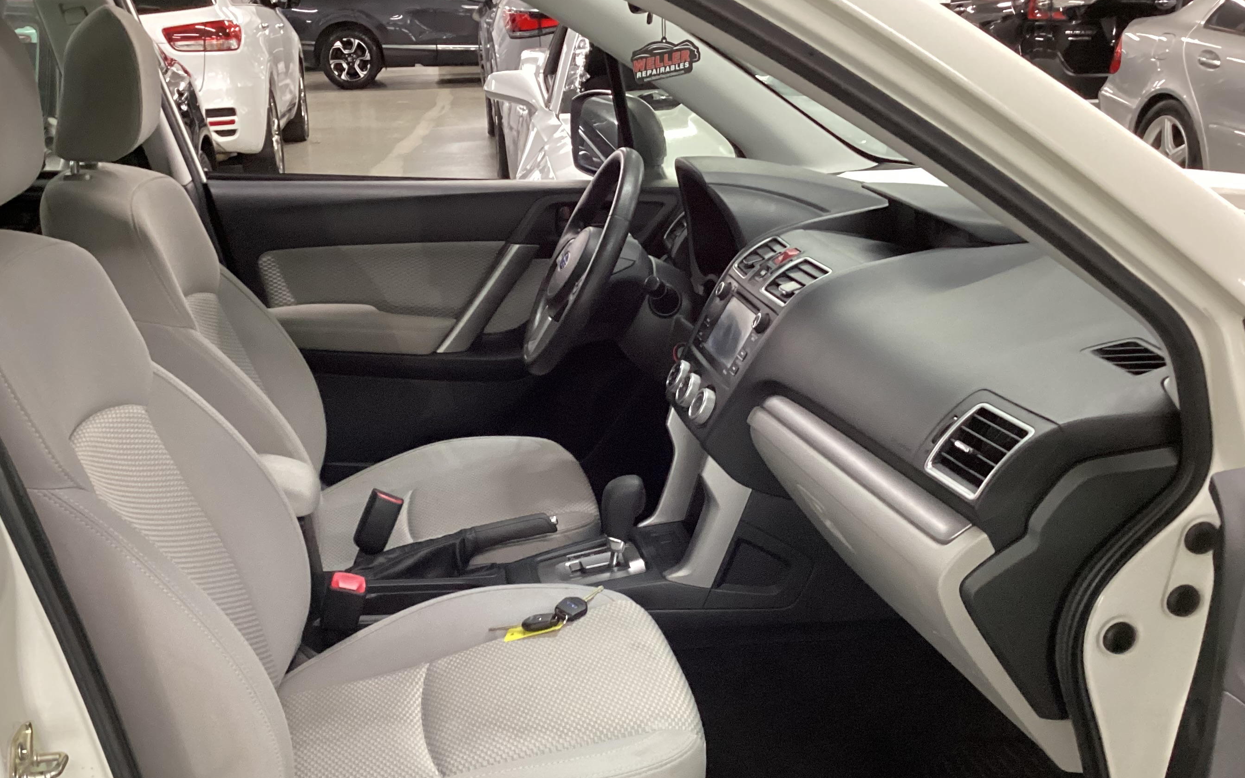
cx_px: 579
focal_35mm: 40
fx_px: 1357
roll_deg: +2.1
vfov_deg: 31.8
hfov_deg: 49.2
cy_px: 513
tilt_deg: -23.2
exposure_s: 1/40
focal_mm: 3.3
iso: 320
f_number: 2.4
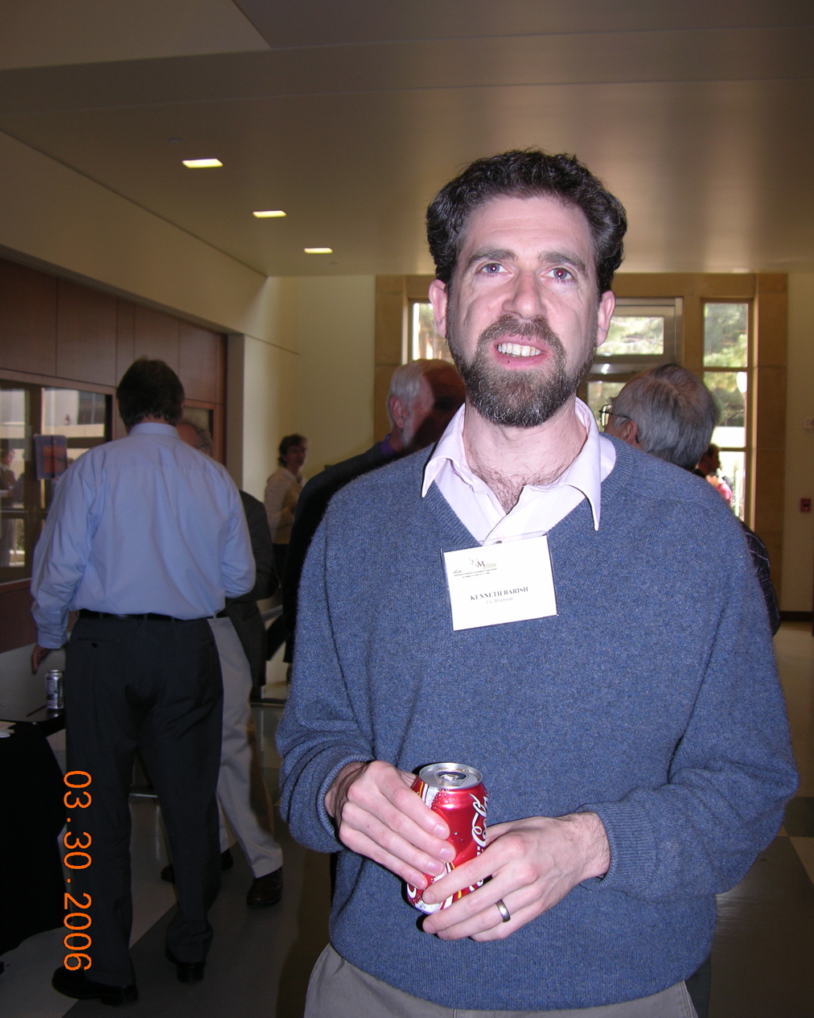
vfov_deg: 49.1
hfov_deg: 40.1
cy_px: 497
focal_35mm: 37
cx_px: 405
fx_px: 1114
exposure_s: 1/60.1
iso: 50
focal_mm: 8.9
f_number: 2.8
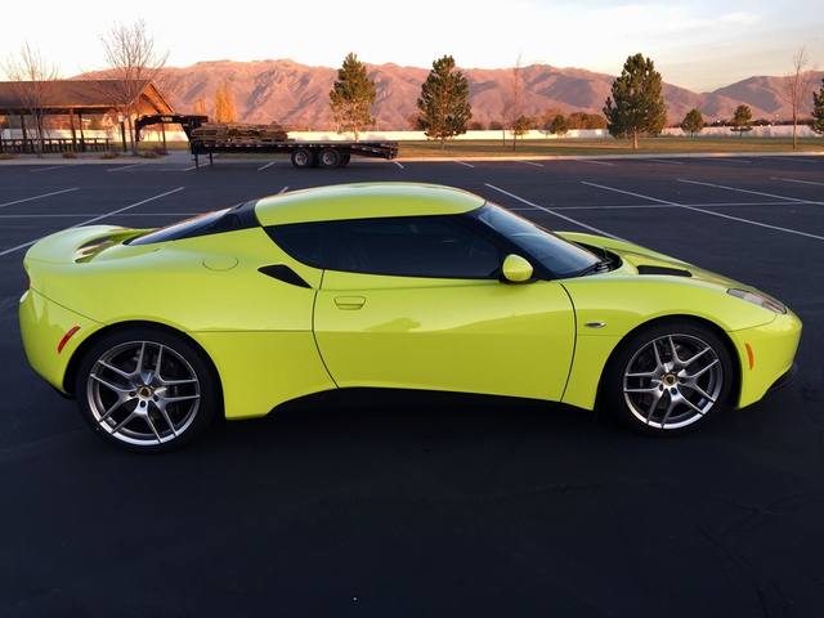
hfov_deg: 61.7
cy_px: 309
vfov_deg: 48.2
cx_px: 412
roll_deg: +1.0
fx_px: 690
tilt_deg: -11.2
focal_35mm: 29
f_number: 2.2
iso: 32
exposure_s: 1/120
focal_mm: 4.15
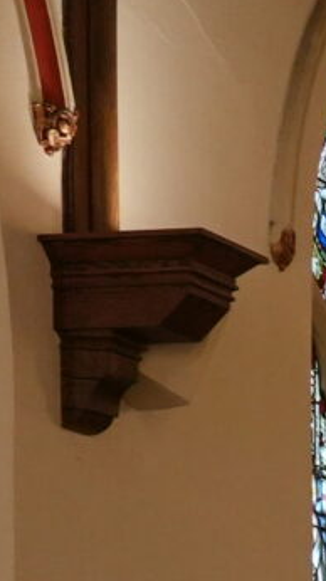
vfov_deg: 9.7
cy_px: 1344
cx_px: 2013
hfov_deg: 4.5
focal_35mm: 198
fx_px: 3048
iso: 1000
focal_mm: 17
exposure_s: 1/160
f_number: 4
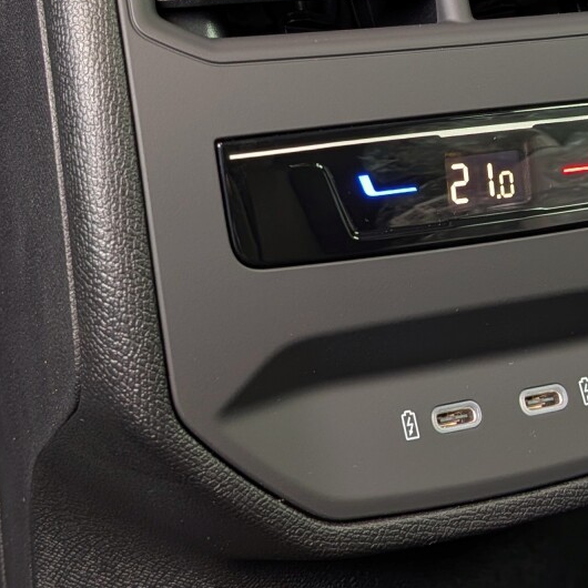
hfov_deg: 26.9
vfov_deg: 26.4
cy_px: 119
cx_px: 282
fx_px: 1230
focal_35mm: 64
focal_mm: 4.53
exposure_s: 1/60
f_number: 1.7
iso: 188
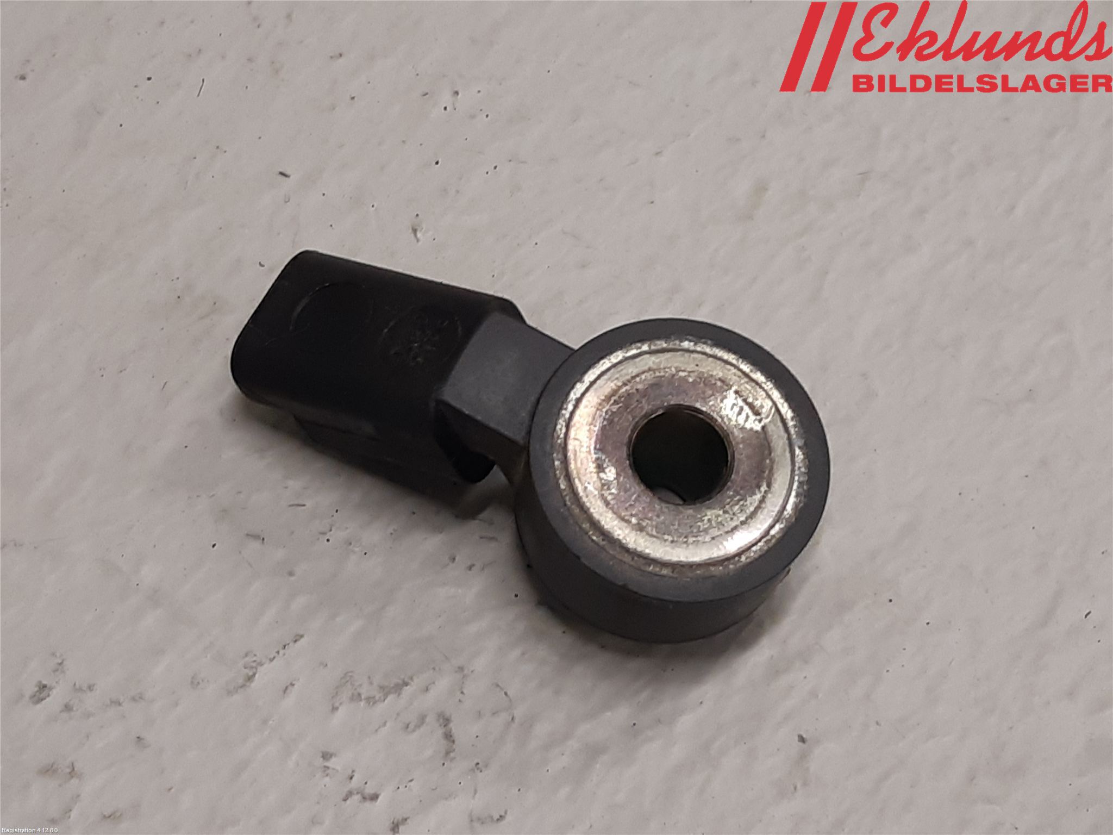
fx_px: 836
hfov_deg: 67.3
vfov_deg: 53.1
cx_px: 556
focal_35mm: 26
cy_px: 418
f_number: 1.7
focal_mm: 3.93
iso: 100
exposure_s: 1/50
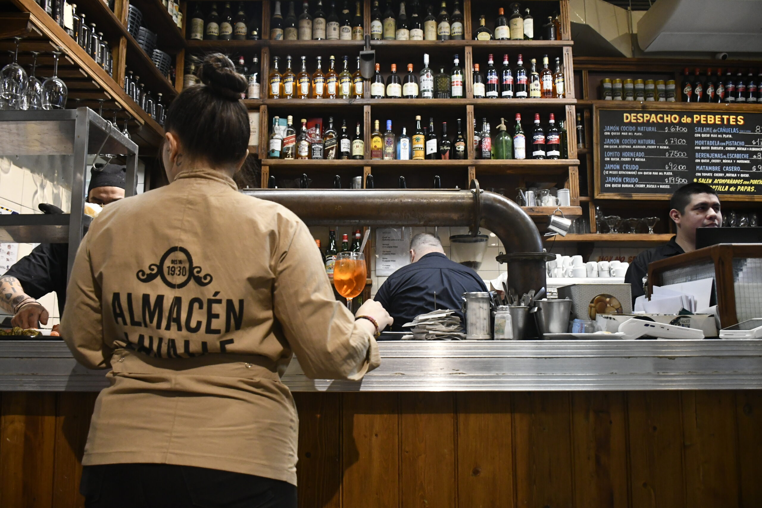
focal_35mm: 27
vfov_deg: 47.9
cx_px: 381
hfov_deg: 67.4
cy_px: 254
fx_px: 571
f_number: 3.5
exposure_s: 1/125
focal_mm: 18
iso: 2800
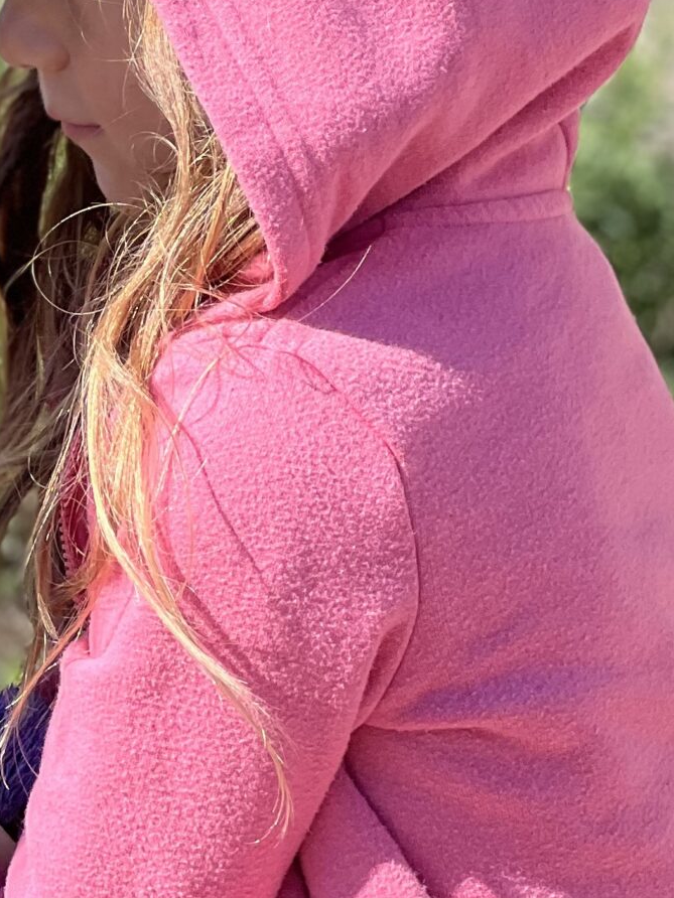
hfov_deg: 6.7
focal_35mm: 221
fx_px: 5737
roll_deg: -1.1
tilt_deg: -10.3
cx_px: -116
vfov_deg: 8.9
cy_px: 5
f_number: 2.8
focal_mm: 9
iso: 32
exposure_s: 1/451
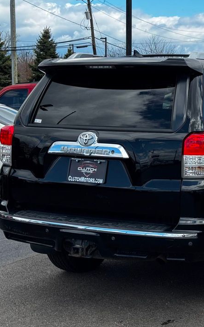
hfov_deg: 17.2
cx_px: 207
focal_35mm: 74
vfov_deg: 27.8
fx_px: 658
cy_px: 151
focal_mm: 6.76
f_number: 1.78
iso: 64
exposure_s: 1/2513
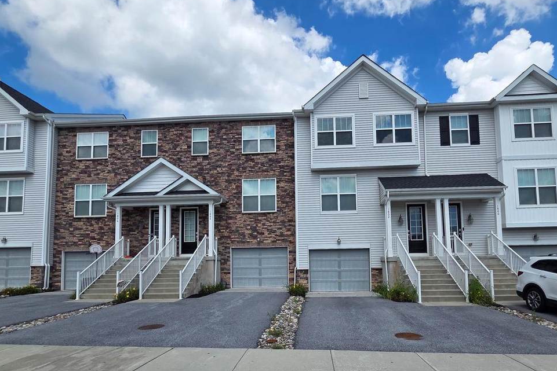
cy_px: 251
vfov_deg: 65.4
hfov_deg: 89.9
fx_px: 279
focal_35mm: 18
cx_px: 295
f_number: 2.2
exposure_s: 1/2410
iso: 50
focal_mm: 2.2
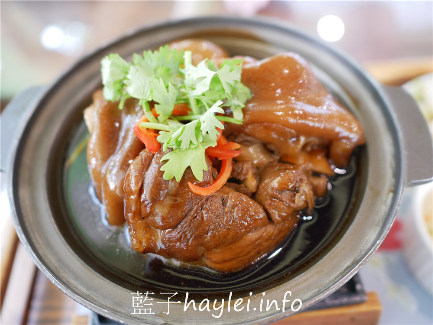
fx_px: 375
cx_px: 216
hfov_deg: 60.0
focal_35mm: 30
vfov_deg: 46.8
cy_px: 162
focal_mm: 15
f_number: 1.7
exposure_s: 1/60
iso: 400
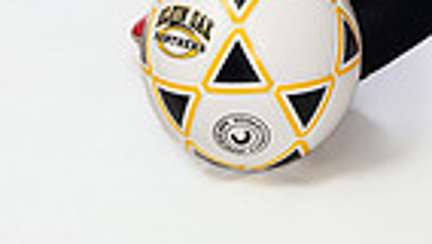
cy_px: -424
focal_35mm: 153
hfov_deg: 14.0
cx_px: 356
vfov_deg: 7.2
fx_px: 1753
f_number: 6.3
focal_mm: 46
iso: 640
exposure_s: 1/250
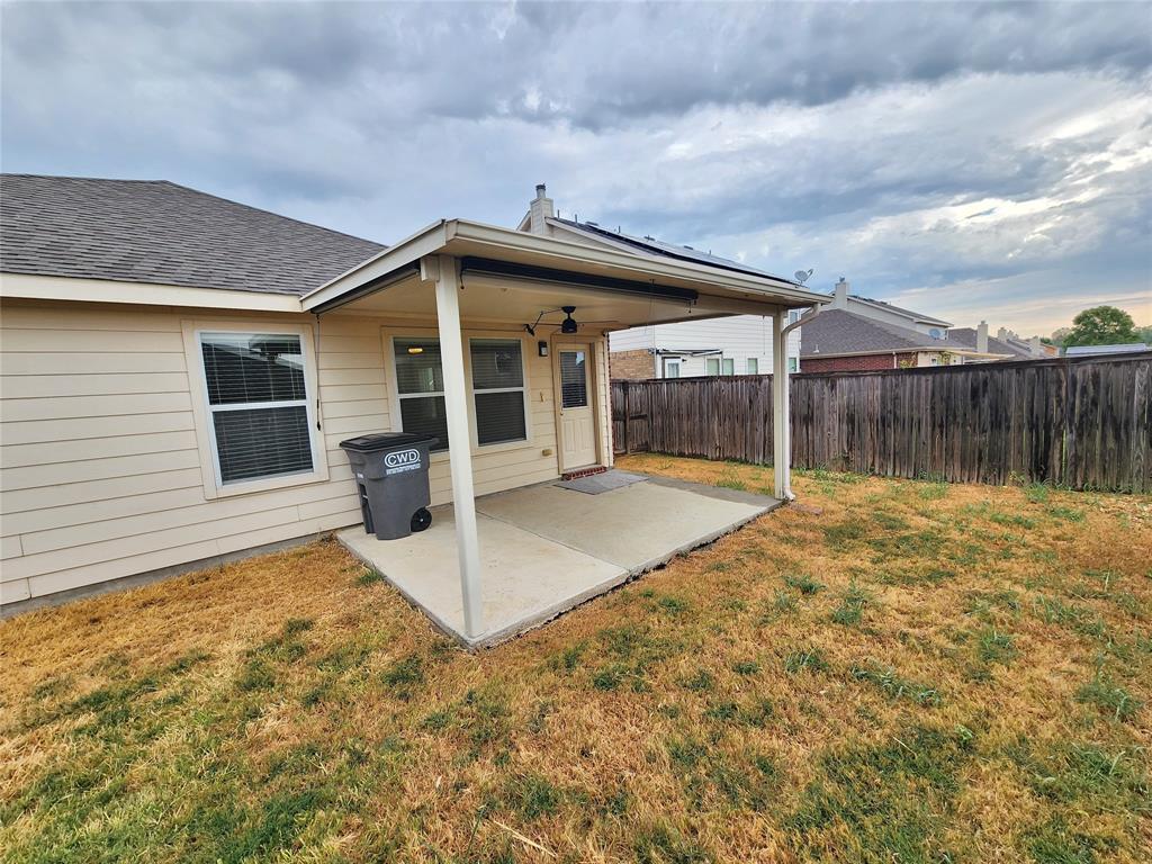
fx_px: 433
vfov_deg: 89.9
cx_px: 576
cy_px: 432
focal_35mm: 13
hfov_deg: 106.2
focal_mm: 2.2
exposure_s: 1/692
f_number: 2.2
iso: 50
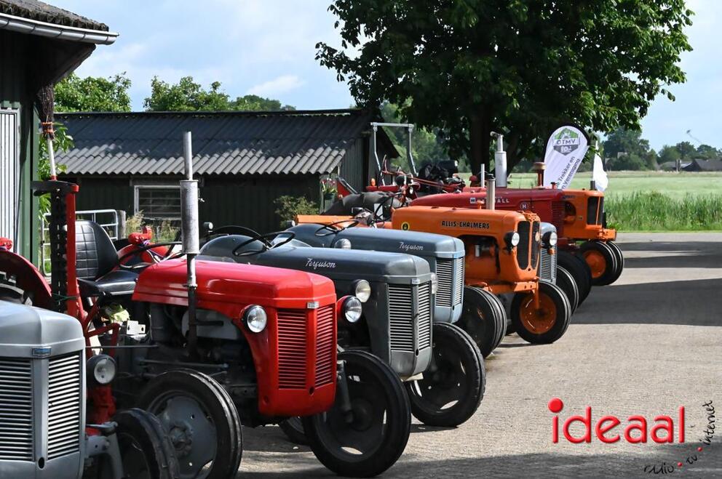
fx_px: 2003
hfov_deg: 20.4
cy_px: 240
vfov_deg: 13.7
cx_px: 361
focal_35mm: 100
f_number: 22
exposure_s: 1/8000
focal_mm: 100
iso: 32000
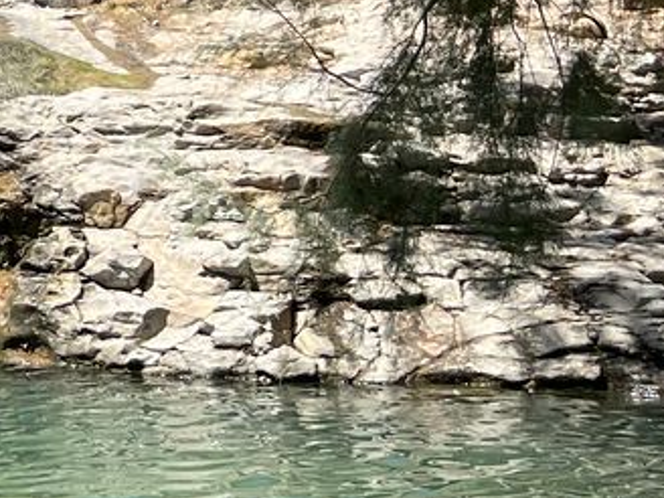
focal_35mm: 119
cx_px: -524
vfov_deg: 12.3
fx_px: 2283
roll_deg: +0.8
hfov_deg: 14.6
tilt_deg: +1.8
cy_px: -17
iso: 50
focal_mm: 5.7
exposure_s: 1/3968
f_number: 1.5
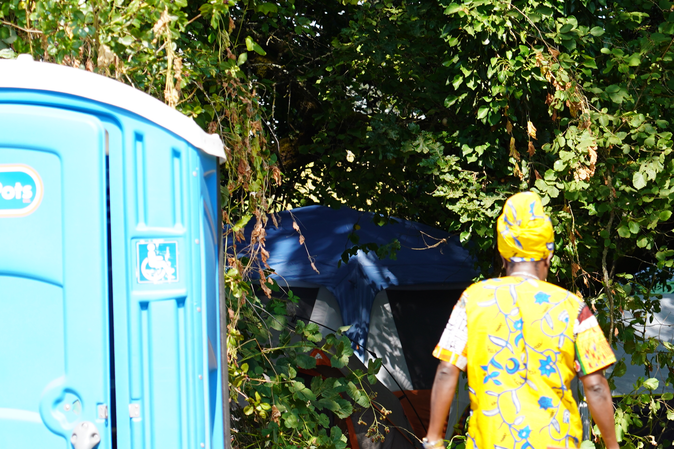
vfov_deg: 6.2
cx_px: 539
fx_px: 4118
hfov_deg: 9.3
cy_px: 239
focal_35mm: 220
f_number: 5
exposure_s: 1/160
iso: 100
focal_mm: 105
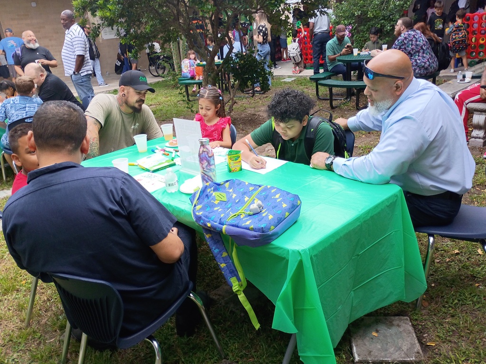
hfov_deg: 61.7
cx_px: 243
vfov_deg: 48.2
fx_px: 407
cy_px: 182
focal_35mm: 29
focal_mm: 4.27
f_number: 1.8
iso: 107
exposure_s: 1/60
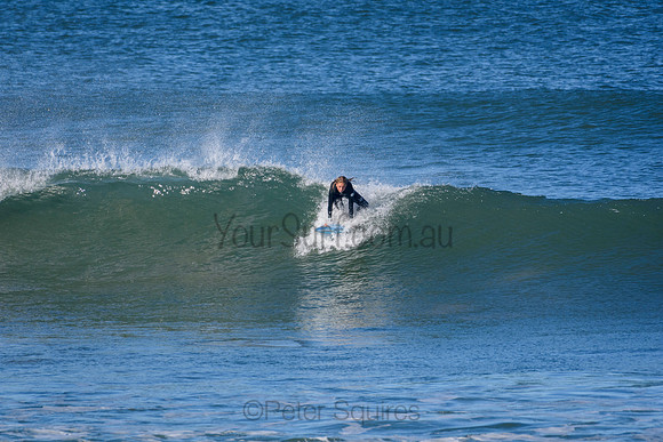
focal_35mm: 750
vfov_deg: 1.8
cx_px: 332
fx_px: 13815
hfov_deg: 2.7
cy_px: 221
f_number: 5.6
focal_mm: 500
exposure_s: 1/2000
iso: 400
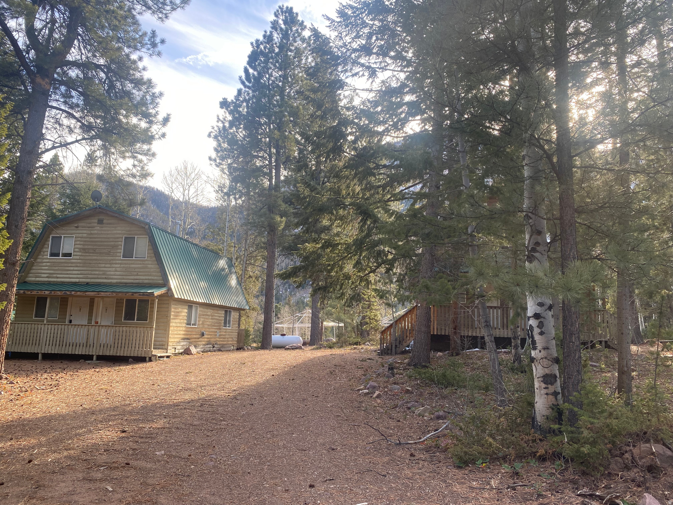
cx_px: 336
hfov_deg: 67.3
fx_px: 505
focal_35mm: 26
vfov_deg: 53.1
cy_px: 252
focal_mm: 4.25
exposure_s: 1/213
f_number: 1.8
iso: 32
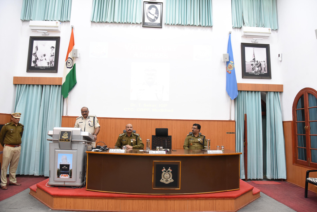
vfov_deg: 53.2
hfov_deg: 73.7
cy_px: 106
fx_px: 211
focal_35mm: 24
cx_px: 158
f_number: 6.3
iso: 4000
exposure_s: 1/60
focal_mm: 24
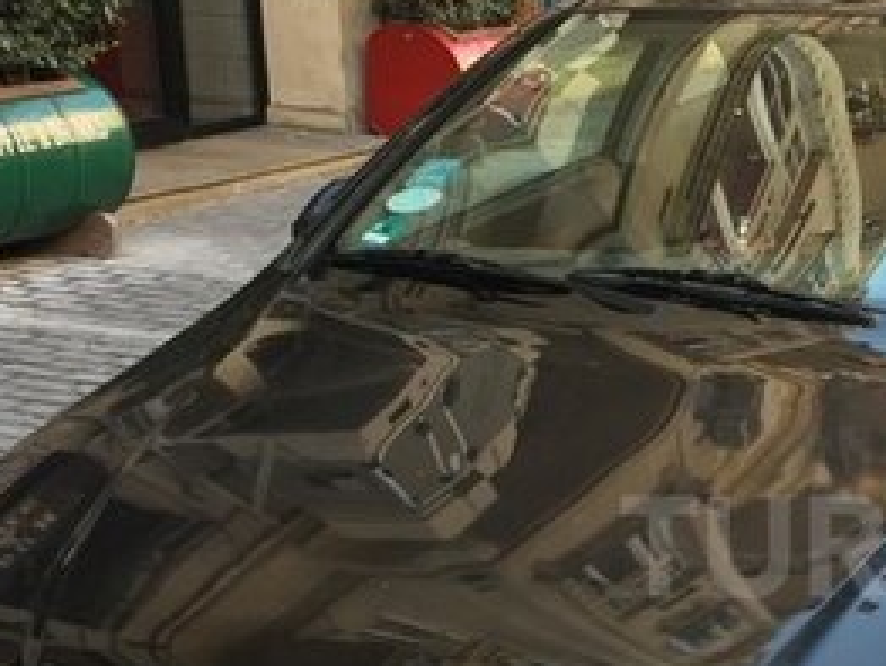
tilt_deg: -15.5
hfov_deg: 24.9
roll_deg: -1.4
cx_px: 967
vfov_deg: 20.0
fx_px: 1870
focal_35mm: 73
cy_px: 546
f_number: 2.2
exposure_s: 1/100
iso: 40
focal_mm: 4.15
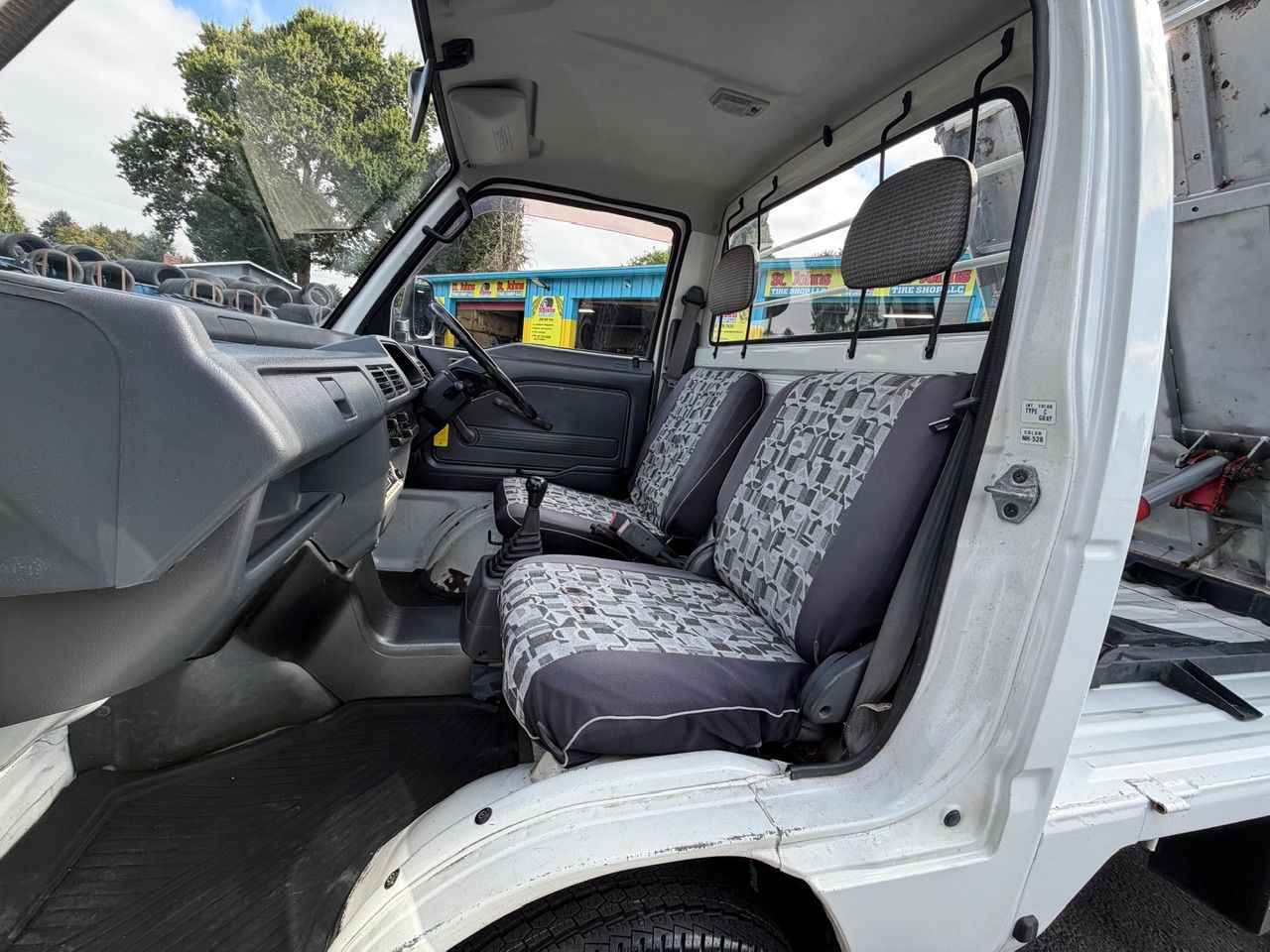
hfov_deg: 102.1
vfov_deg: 85.7
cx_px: 635
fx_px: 514
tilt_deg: -10.7
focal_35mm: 14
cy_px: 476
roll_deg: -6.5
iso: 64
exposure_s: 1/472
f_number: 2.2
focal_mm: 2.22
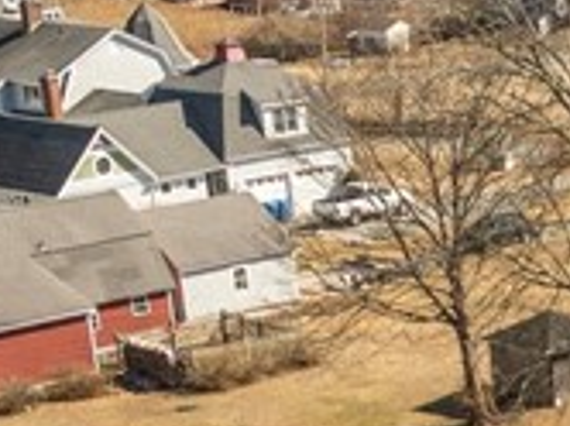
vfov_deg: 9.5
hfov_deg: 12.1
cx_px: 1076
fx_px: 2434
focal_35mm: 148
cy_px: 778
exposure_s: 1/200
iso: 100
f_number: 2.8
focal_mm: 12.29
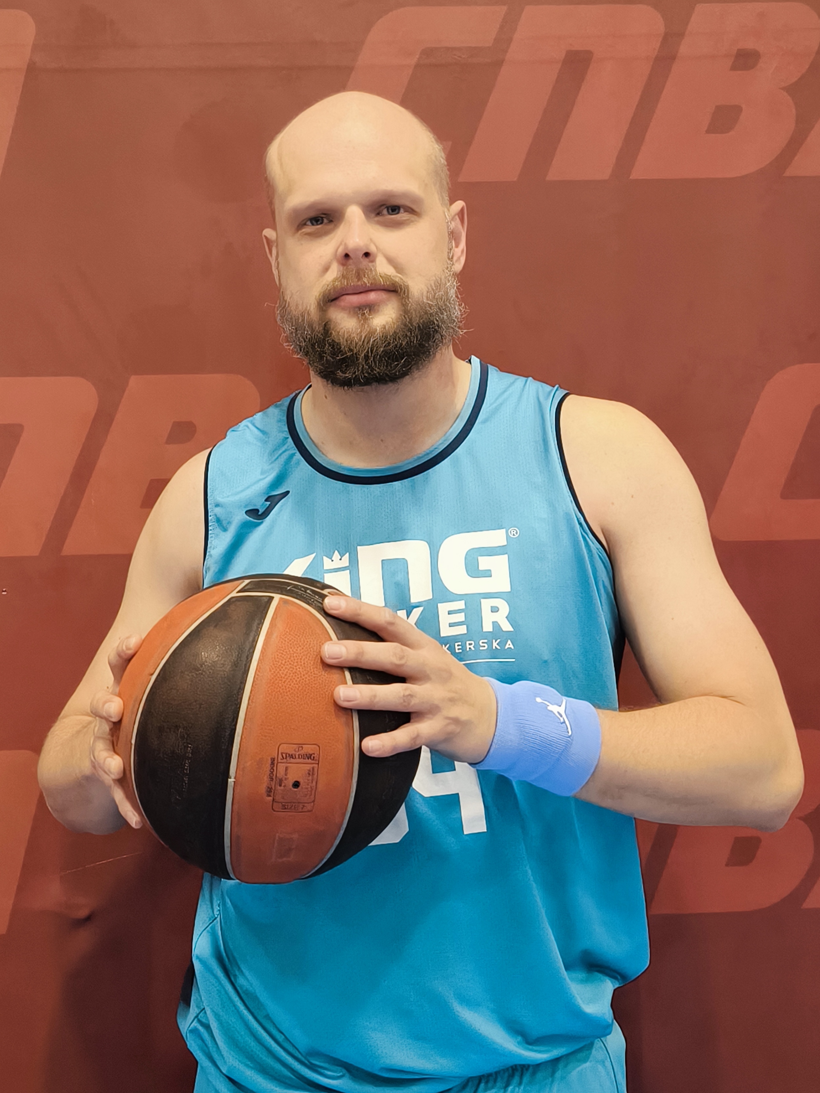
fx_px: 1327
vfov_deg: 44.8
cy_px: 546
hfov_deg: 34.3
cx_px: 410
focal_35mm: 42
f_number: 1.9
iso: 640
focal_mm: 6.92
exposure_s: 1/168
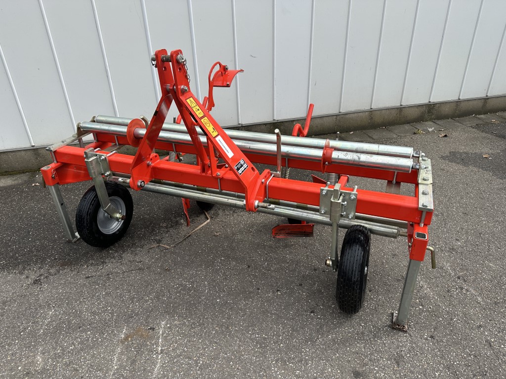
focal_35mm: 24
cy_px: 190
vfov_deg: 56.8
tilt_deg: -28.1
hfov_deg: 71.6
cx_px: 253
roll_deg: +2.3
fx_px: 351
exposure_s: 1/1949
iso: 80
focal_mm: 6.86
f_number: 1.78
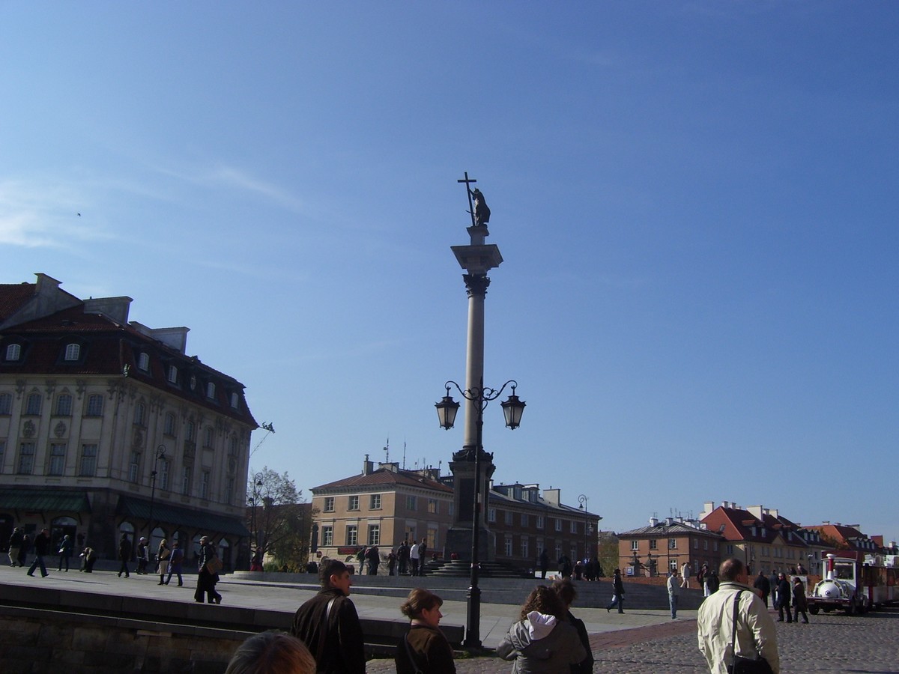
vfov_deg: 39.7
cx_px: 450
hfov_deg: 51.4
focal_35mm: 36
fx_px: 935
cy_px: 337
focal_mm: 6
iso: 80
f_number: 4.8
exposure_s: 1/750
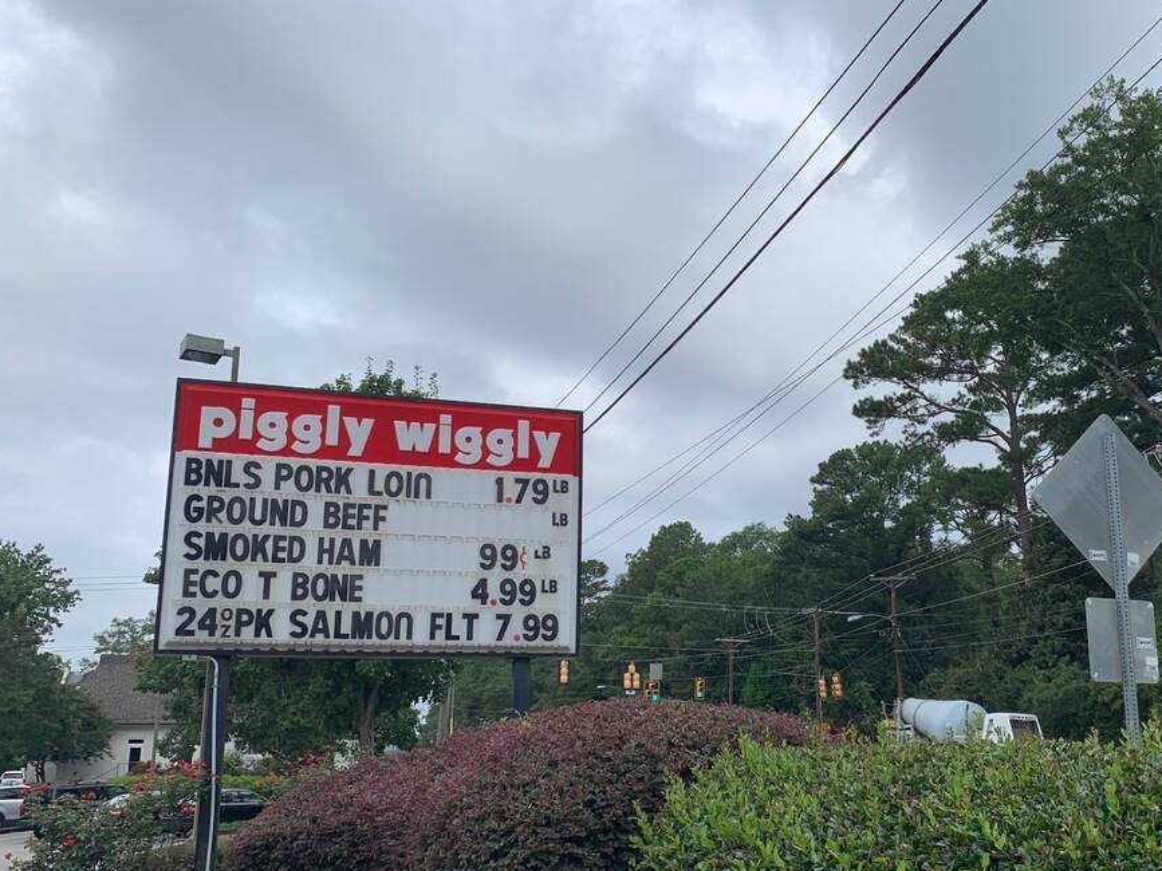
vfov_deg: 39.5
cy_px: 505
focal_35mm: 36
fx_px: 1208
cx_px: 753
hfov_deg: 50.6
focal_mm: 4.25
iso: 25
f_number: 1.8
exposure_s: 1/1468
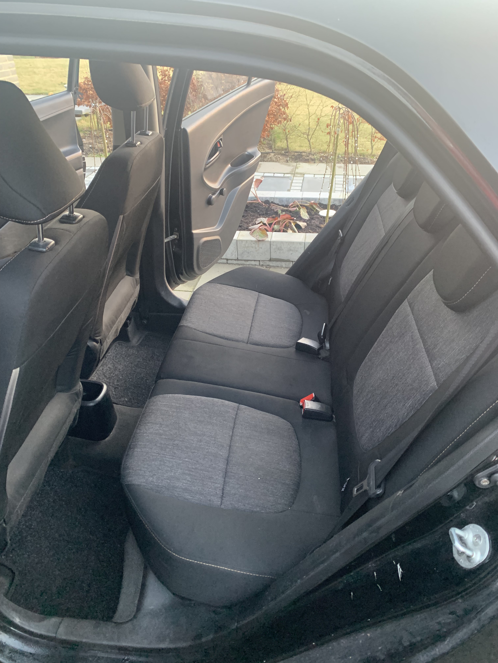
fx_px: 499
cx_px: 249
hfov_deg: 53.1
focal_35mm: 26
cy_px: 332
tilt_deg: -30.3
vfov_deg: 67.3
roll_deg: +2.5
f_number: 1.8
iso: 250
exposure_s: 1/60
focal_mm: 4.25
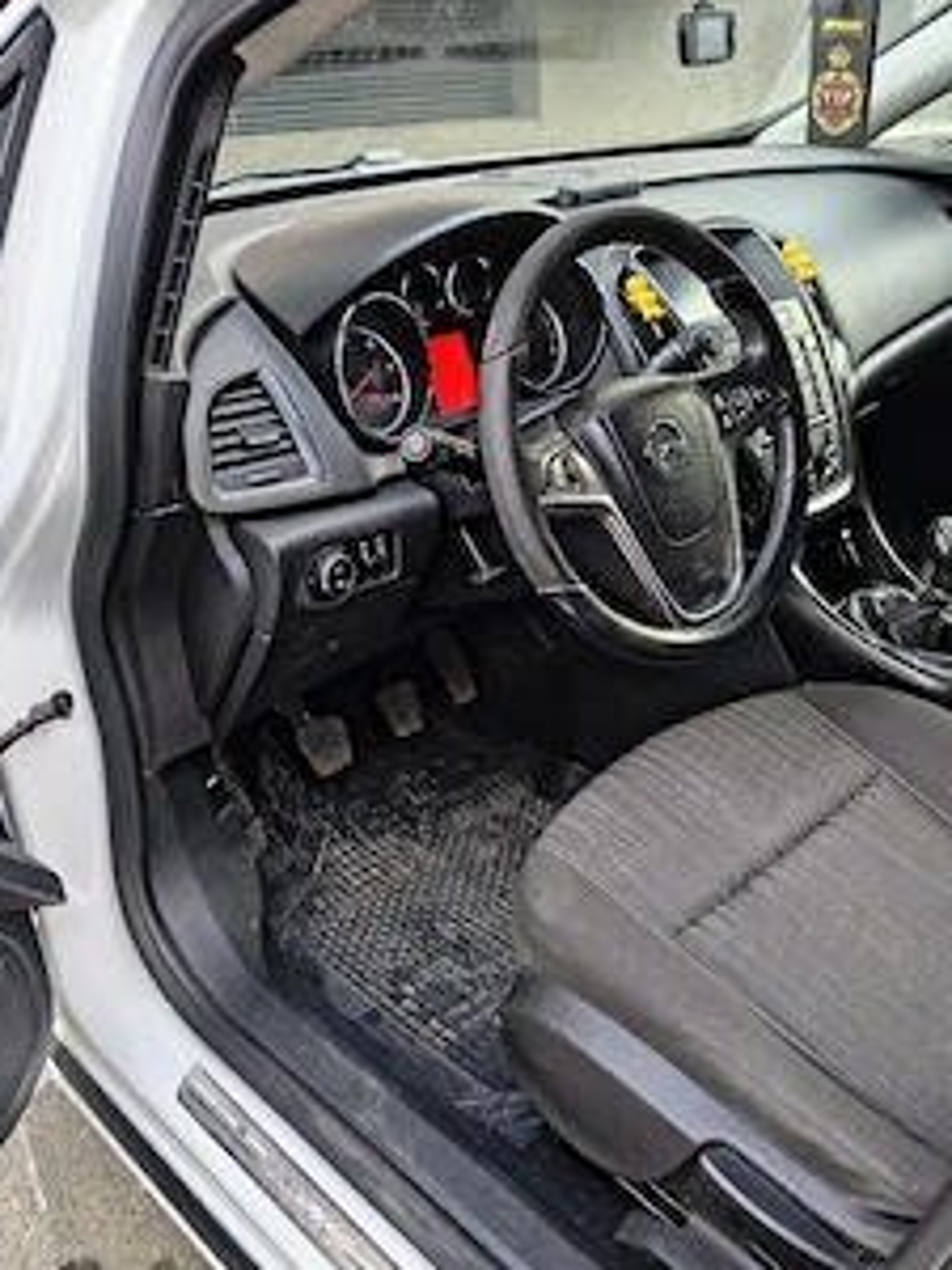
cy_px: 703
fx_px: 1173
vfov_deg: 56.7
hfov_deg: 43.7
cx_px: 605
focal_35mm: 32
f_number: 1.8
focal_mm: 5.56
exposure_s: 1/100
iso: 168
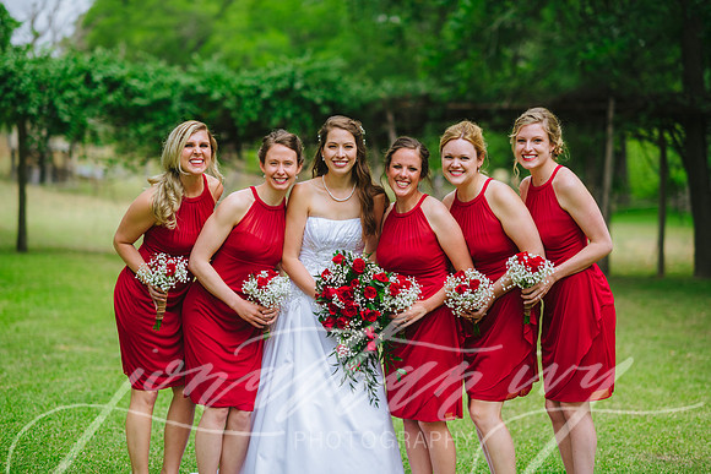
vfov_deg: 16.1
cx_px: 356
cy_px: 237
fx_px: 1679
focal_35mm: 85
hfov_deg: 23.9
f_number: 2
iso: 200
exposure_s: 1/3200
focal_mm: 85
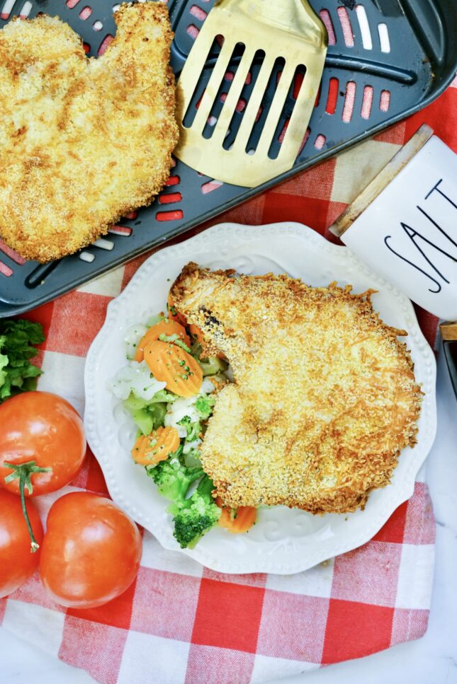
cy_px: 305
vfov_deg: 35.0
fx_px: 1085
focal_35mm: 57
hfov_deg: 23.8
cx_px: 232
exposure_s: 1/60
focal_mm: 50
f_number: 4
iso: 1250
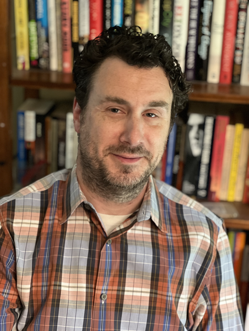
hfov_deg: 19.1
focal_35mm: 77
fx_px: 739
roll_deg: -2.3
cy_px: 166
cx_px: 124
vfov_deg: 25.3
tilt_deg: -15.2
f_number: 2.8
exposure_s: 1/15
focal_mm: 9
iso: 640
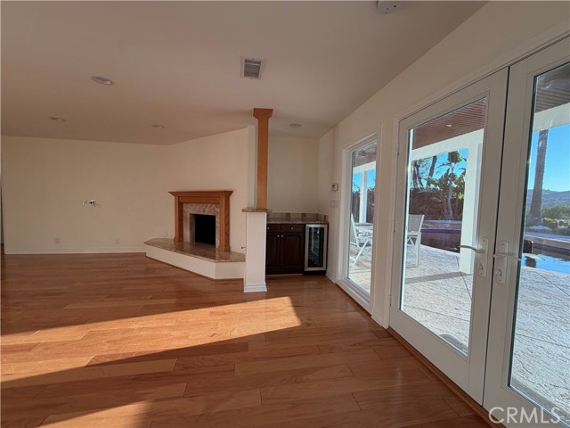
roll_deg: -0.9
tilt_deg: -3.2
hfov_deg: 102.1
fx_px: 231
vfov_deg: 85.7
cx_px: 285
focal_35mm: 14
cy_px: 214
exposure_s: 1/121
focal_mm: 2.22
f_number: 2.2
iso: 40
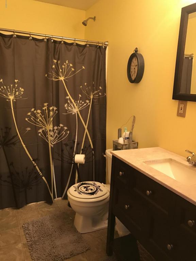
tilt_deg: -9.8
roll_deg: -0.1
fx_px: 211
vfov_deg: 63.4
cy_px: 130
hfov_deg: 49.7
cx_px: 98
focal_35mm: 28
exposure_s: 1/15
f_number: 1.8
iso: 64
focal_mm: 3.99
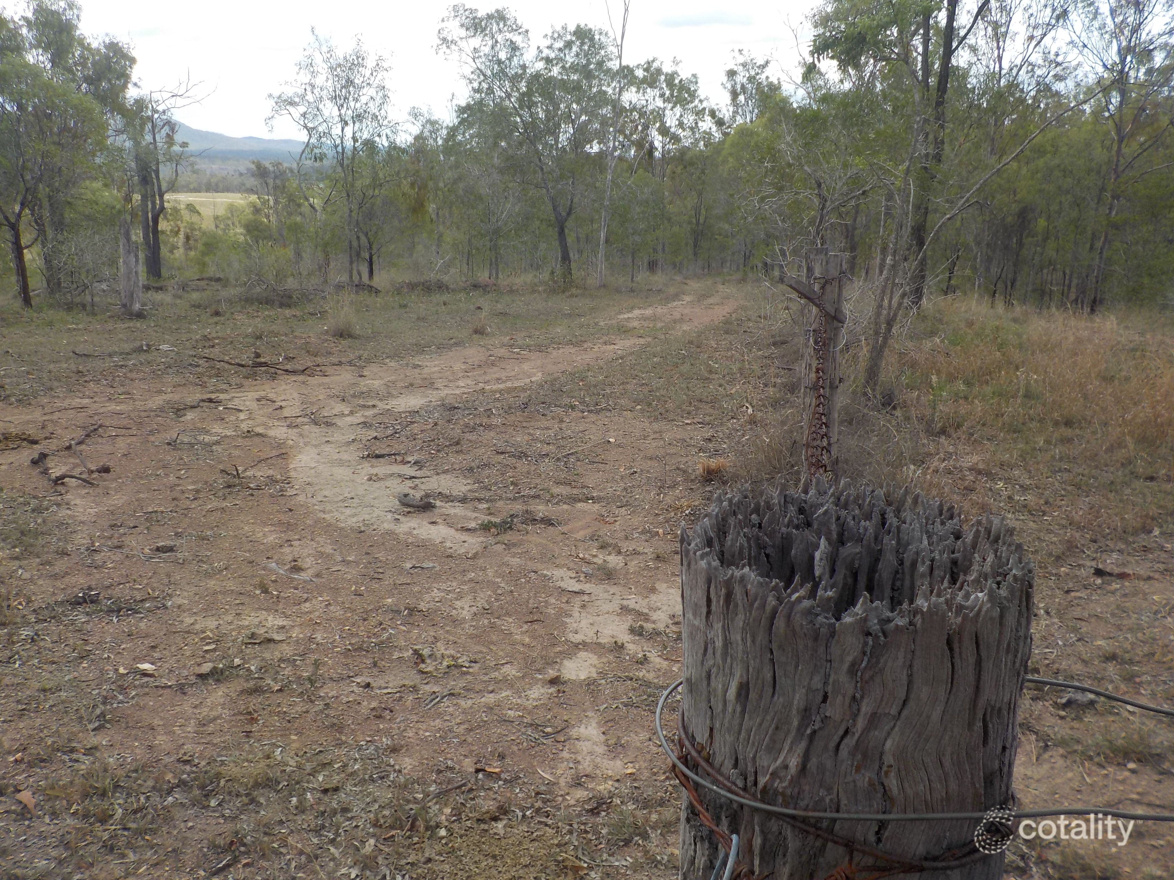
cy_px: 440
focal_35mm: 30
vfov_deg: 46.8
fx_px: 1017
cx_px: 587
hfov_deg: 60.0
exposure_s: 1/640
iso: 125
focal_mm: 4.1
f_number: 3.3
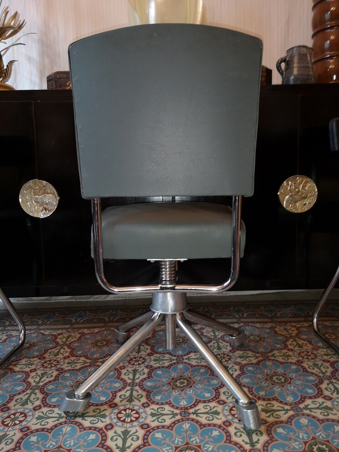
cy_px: 226
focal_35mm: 27
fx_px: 353
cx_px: 170
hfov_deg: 51.4
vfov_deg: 65.3
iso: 200
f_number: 1.8
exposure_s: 1/33.3
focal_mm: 3.95
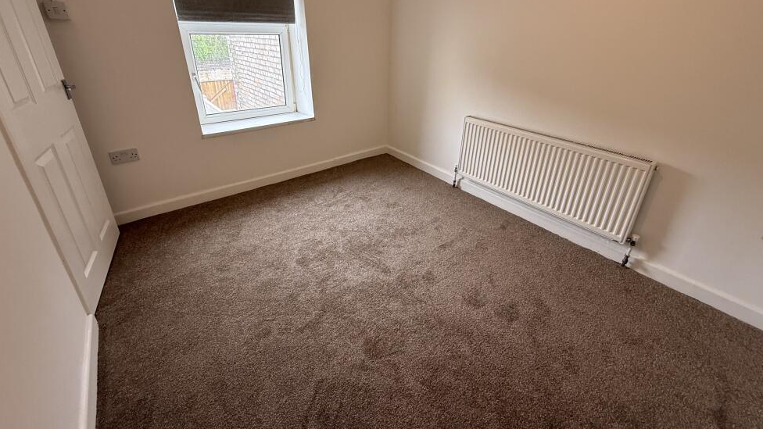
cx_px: 376
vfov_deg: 66.3
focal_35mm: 16
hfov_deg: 99.4
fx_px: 324
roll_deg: -0.4
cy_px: 166
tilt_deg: -22.2
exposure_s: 1/99
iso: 80
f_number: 2.2
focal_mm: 2.22
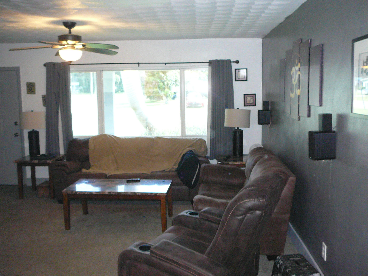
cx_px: 184
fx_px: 372
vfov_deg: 40.7
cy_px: 138
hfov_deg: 52.6
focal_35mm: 35
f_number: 2.8
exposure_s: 1/30
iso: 400
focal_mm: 5.2
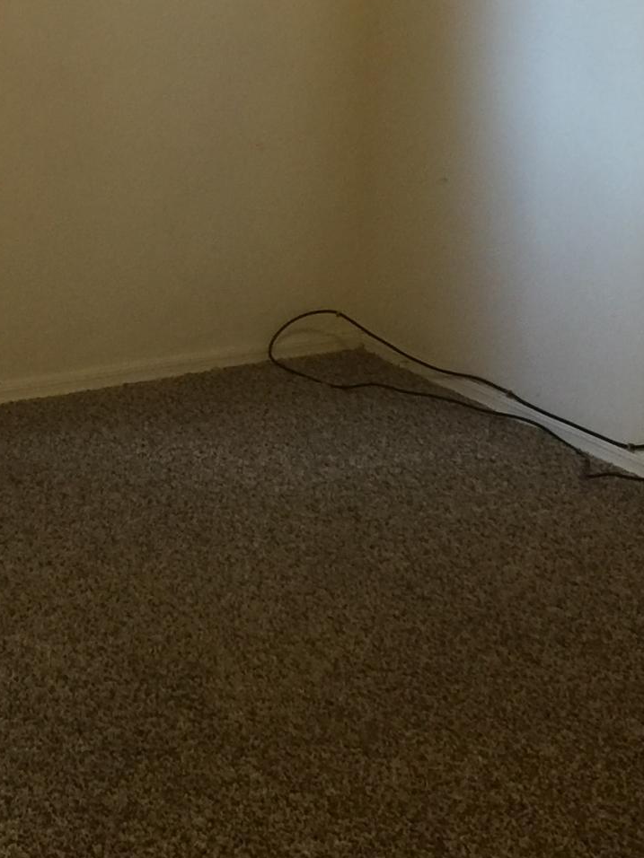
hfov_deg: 16.2
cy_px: 220
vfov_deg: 21.4
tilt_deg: -13.2
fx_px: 2257
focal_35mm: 91
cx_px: 202
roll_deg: -1.9
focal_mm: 4.15
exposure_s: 1/30
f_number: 2.2
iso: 40
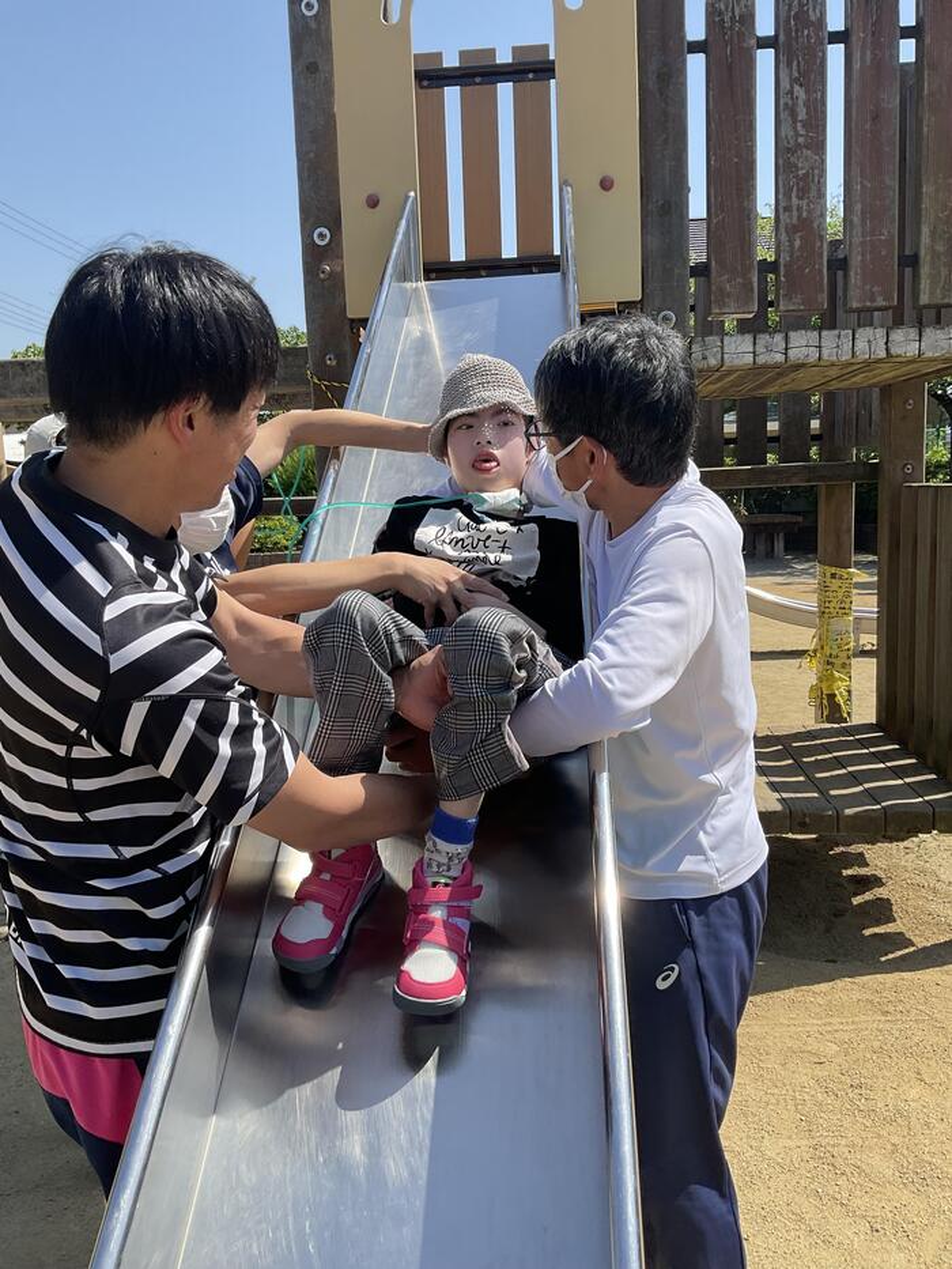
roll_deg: +1.7
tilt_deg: -6.1
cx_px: 476
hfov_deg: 48.2
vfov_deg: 61.7
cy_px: 634
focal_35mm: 29
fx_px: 1063
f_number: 1.8
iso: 16
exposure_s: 1/1221
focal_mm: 3
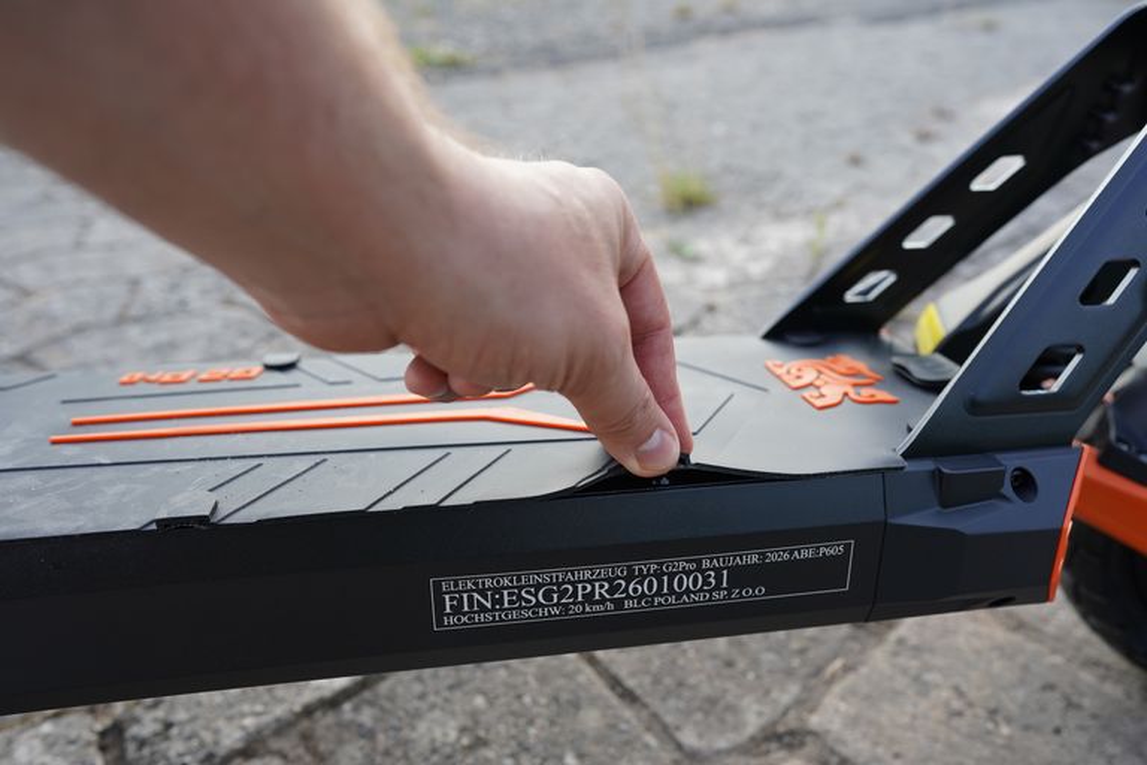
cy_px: 382
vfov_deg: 53.1
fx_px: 765
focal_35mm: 24
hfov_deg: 73.7
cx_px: 574
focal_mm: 24
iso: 320
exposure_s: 1/160
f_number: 4
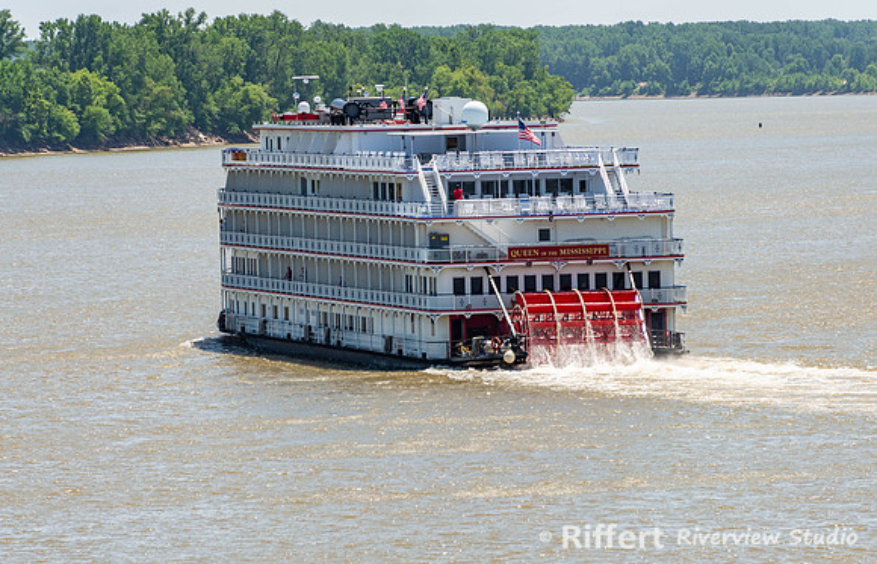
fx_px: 8164
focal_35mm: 339
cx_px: 433
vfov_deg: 4.0
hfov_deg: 6.1
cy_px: 282
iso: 100
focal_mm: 300
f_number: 8
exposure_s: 1/250
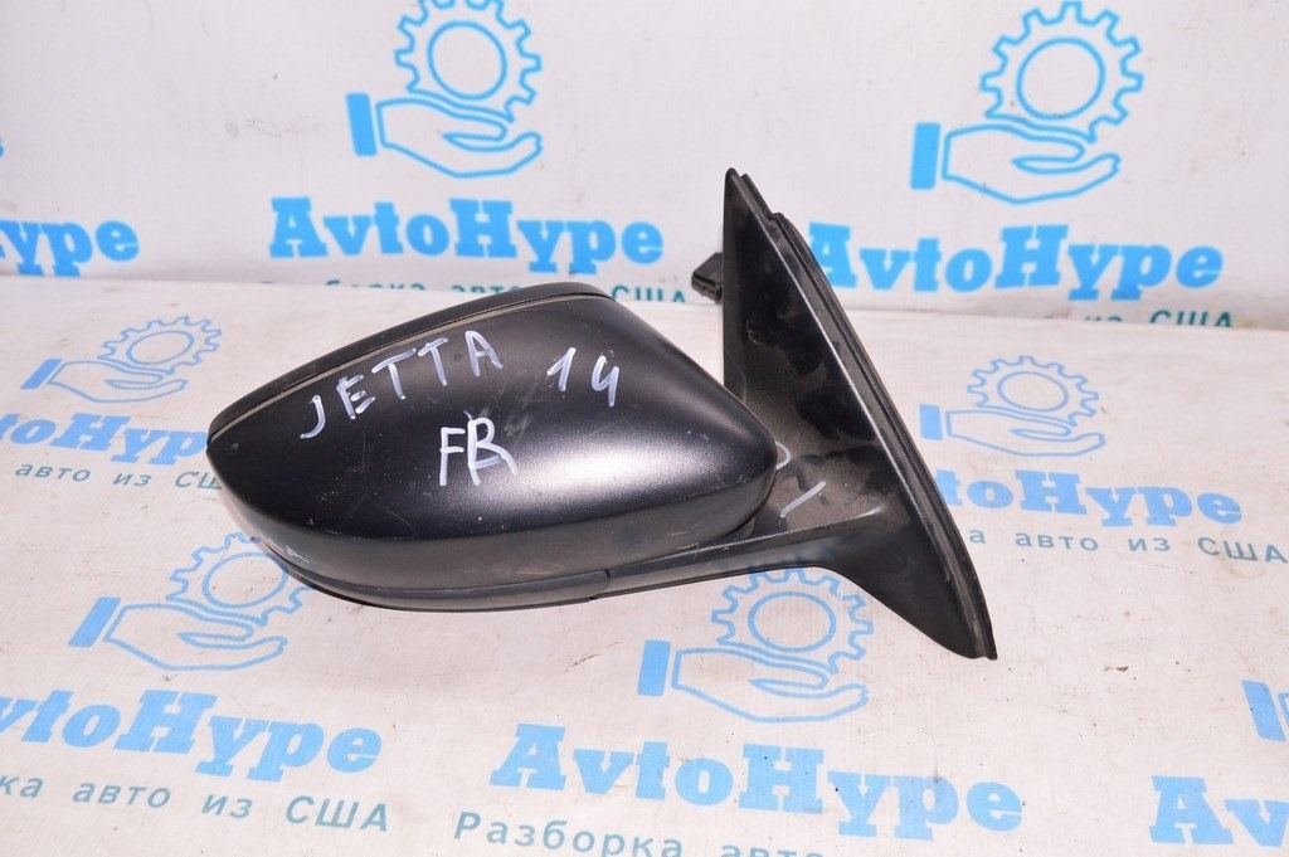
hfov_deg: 49.6
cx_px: 644
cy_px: 428
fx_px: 1395
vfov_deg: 34.2
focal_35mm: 39
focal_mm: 26
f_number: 8
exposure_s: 1/200
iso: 1600
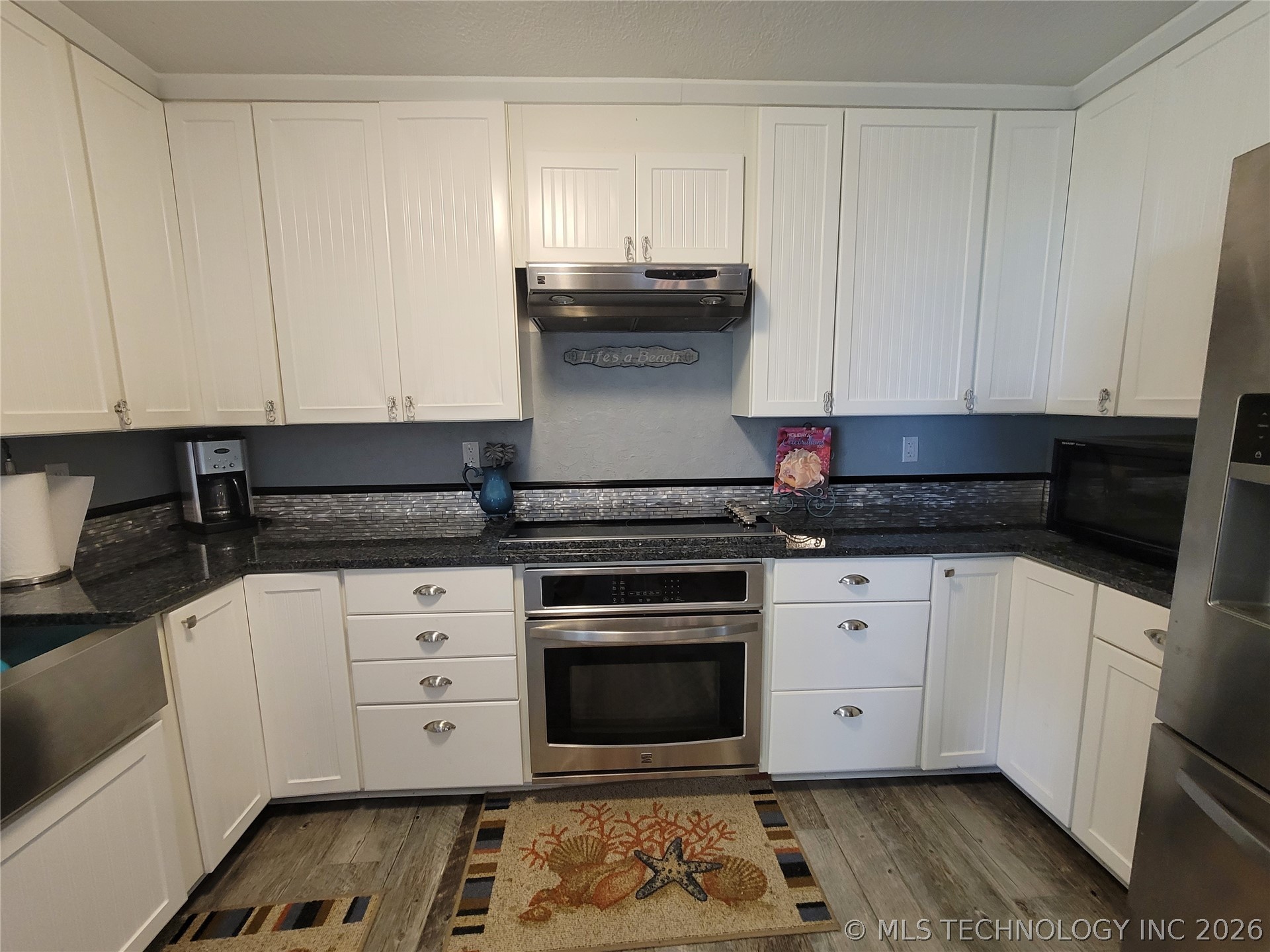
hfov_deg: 106.2
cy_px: 476
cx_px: 635
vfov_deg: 89.9
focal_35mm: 13
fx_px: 477
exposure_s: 1/60
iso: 320
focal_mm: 2.2
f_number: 2.2
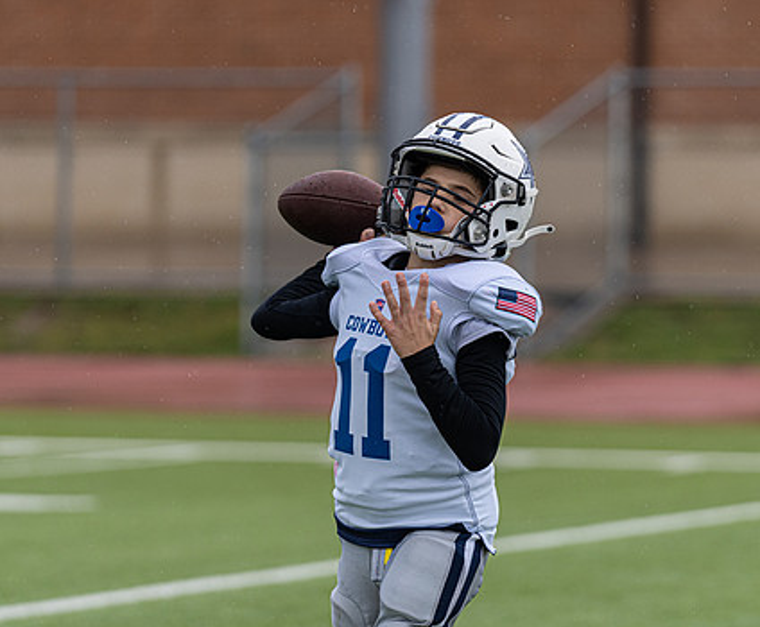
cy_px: 346
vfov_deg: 5.3
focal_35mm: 295
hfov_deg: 6.5
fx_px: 6719
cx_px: 378
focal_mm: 200
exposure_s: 1/1250
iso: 250
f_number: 3.5
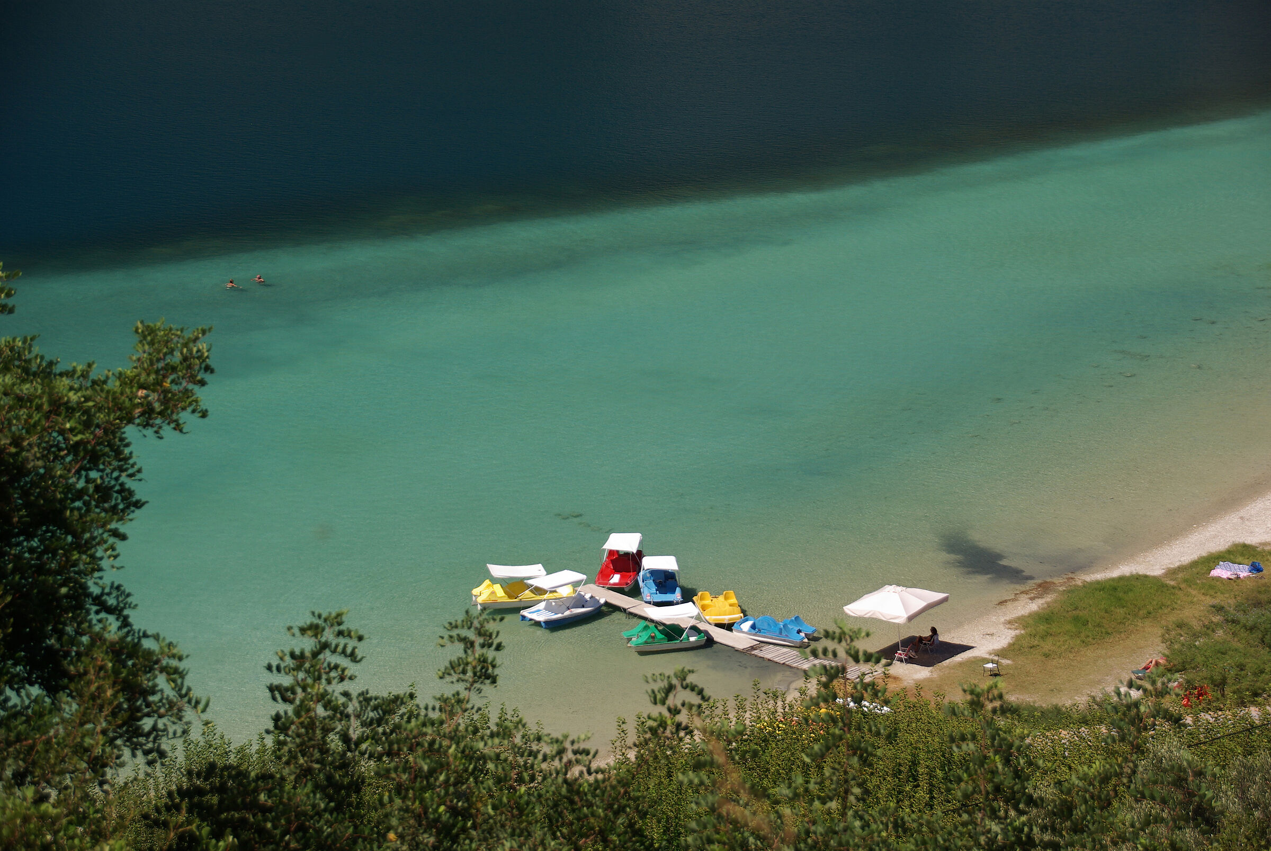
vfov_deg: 15.2
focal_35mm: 90
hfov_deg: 22.6
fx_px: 3182
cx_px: 636
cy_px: 426
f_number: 5.6
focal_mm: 60
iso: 100
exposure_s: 1/125
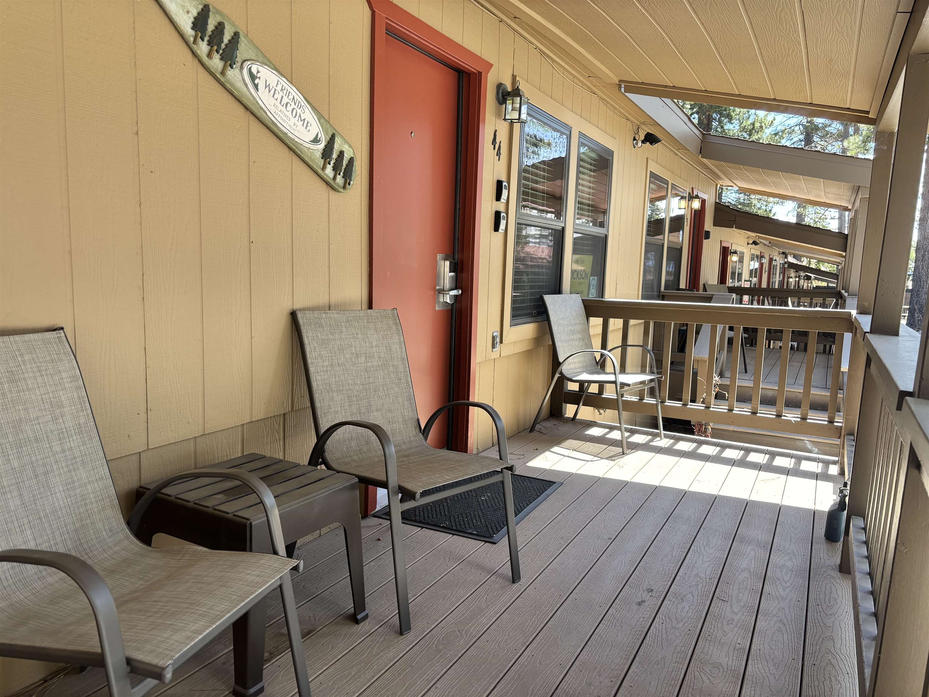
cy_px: 348
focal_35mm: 26
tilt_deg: -7.8
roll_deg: -1.9
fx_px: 698
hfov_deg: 67.3
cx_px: 464
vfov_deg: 53.1
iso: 50
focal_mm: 5.96
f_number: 1.6
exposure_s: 1/168
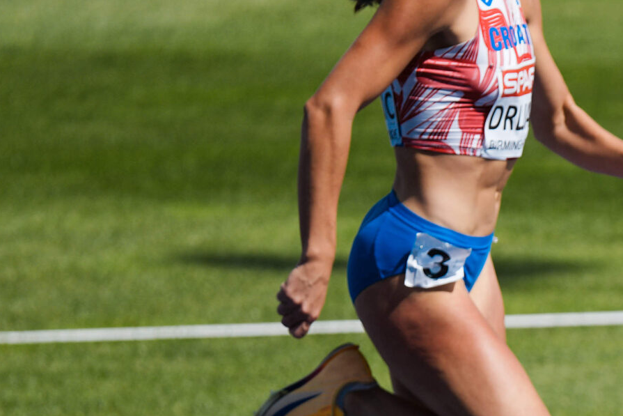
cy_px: 309
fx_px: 19799
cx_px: 876
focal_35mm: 1144
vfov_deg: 1.2
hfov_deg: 1.8
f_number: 4.5
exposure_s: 1/1600
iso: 200
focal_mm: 400
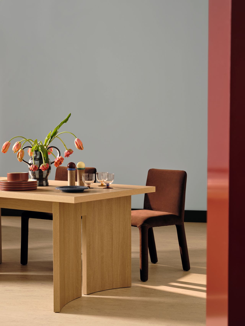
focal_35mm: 63
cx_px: 122
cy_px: 163
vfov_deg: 30.7
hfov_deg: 23.3
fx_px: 595
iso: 200
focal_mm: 80
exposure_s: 1/1.67
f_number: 6.4
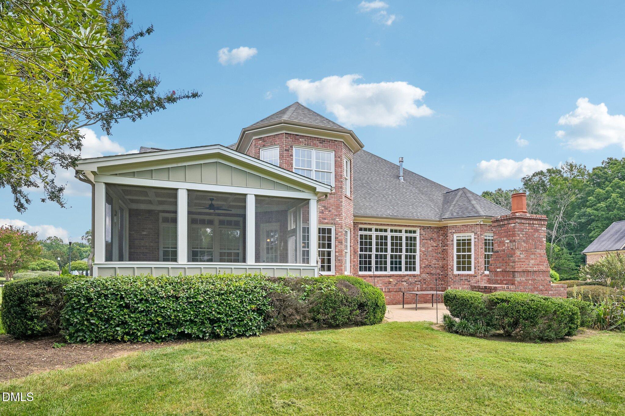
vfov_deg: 67.4
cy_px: 208
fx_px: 312
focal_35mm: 18
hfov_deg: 90.0
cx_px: 312
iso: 100
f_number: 8
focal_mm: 18
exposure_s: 1/100
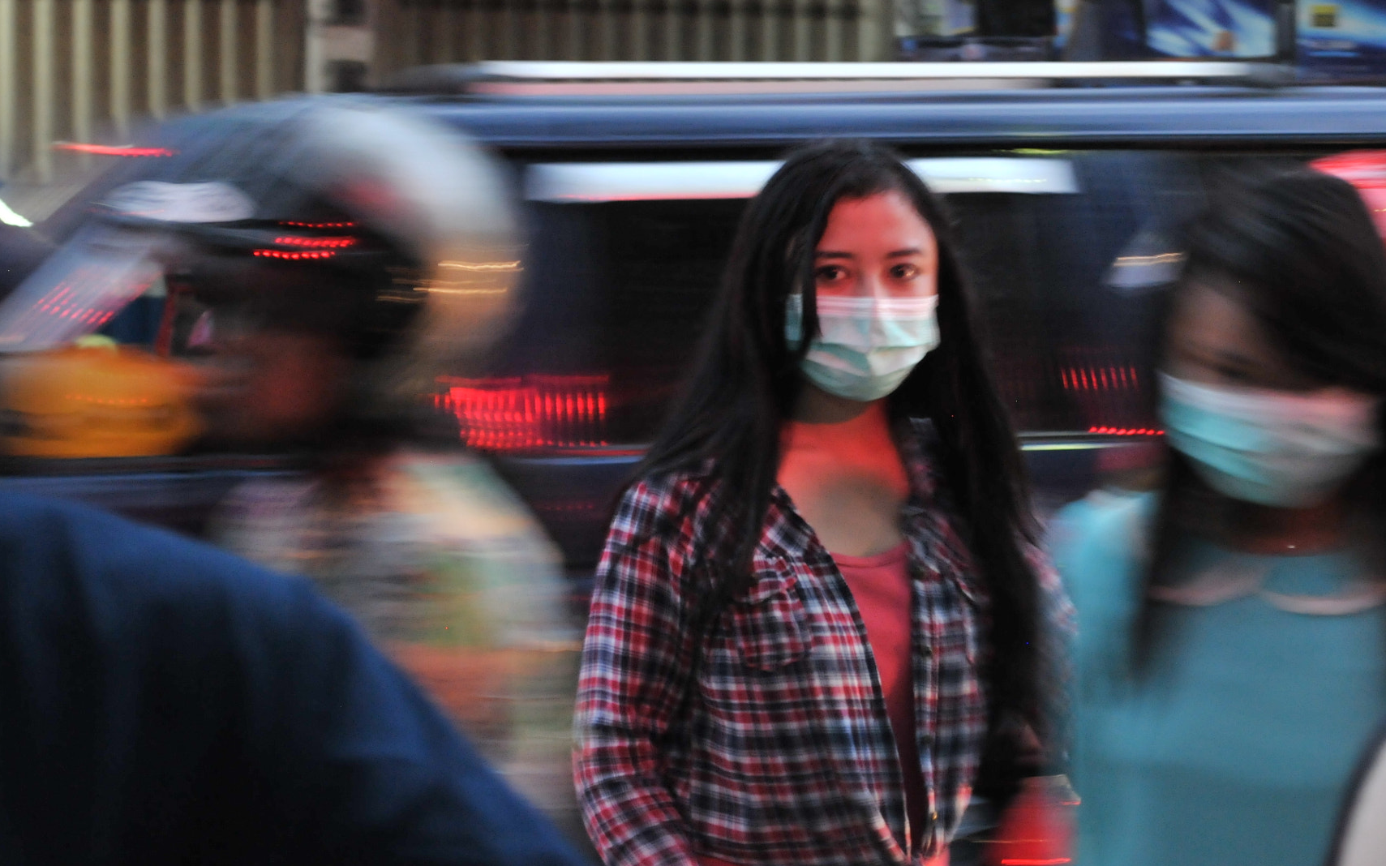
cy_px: 337
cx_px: 826
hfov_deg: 20.6
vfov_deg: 13.0
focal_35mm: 101
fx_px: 3800
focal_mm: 55
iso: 800
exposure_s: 1/13
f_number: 5.6
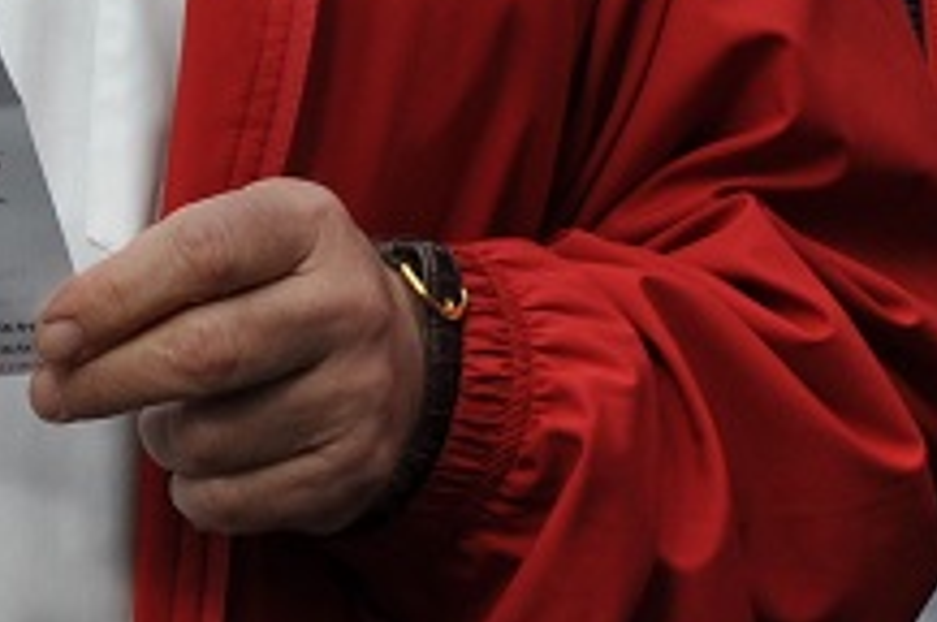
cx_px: 961
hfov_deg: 3.1
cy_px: -499
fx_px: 17334
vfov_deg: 2.1
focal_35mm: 667
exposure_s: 1/320
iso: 200
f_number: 9
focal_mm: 75
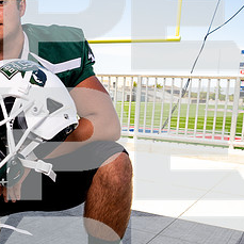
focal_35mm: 56
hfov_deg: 28.2
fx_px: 447
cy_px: 144
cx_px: -14
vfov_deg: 30.5
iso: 100
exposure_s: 1/125
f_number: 8
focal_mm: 26
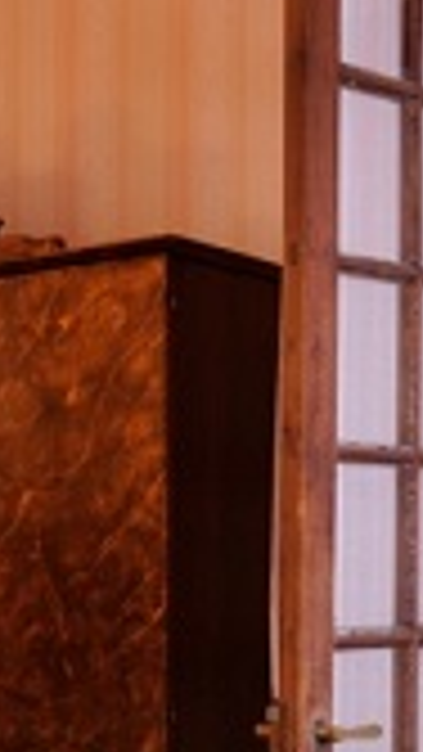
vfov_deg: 23.3
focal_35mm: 90
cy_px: 603
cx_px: -117
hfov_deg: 13.0
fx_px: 1794
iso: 200
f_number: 3.5
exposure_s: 1/20
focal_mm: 16
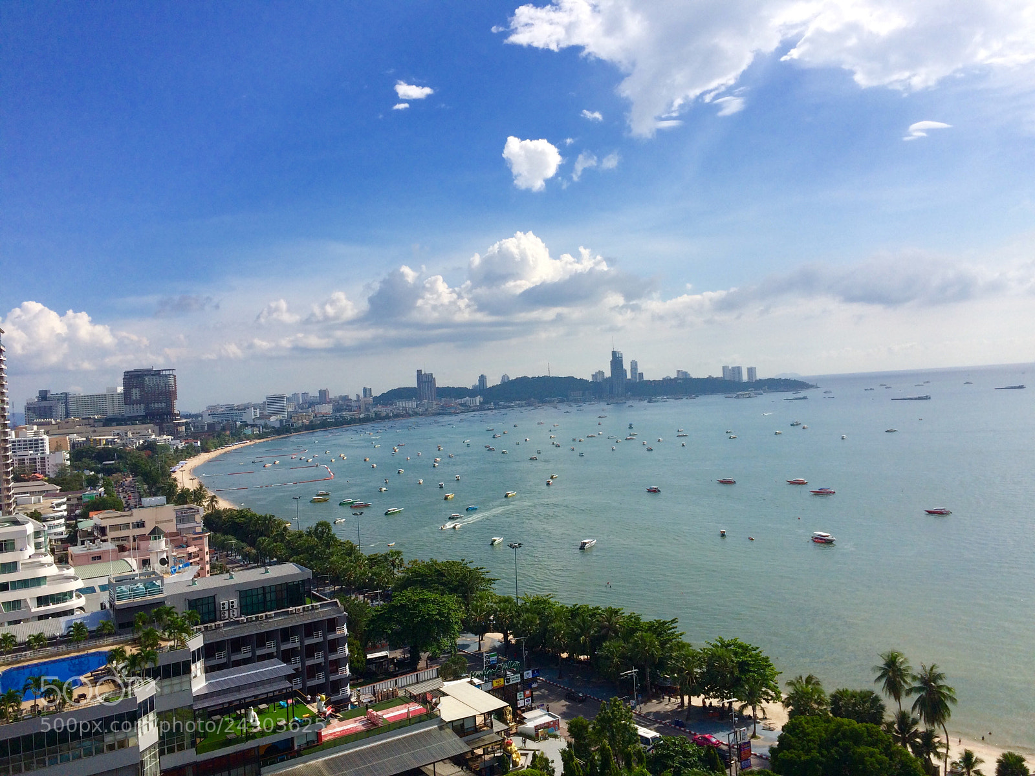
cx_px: 518
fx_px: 867
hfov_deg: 61.7
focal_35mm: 29
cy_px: 388
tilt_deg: -1.6
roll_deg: +3.5
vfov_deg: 48.2
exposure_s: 1/3731
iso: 32
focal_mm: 4.15
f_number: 2.2
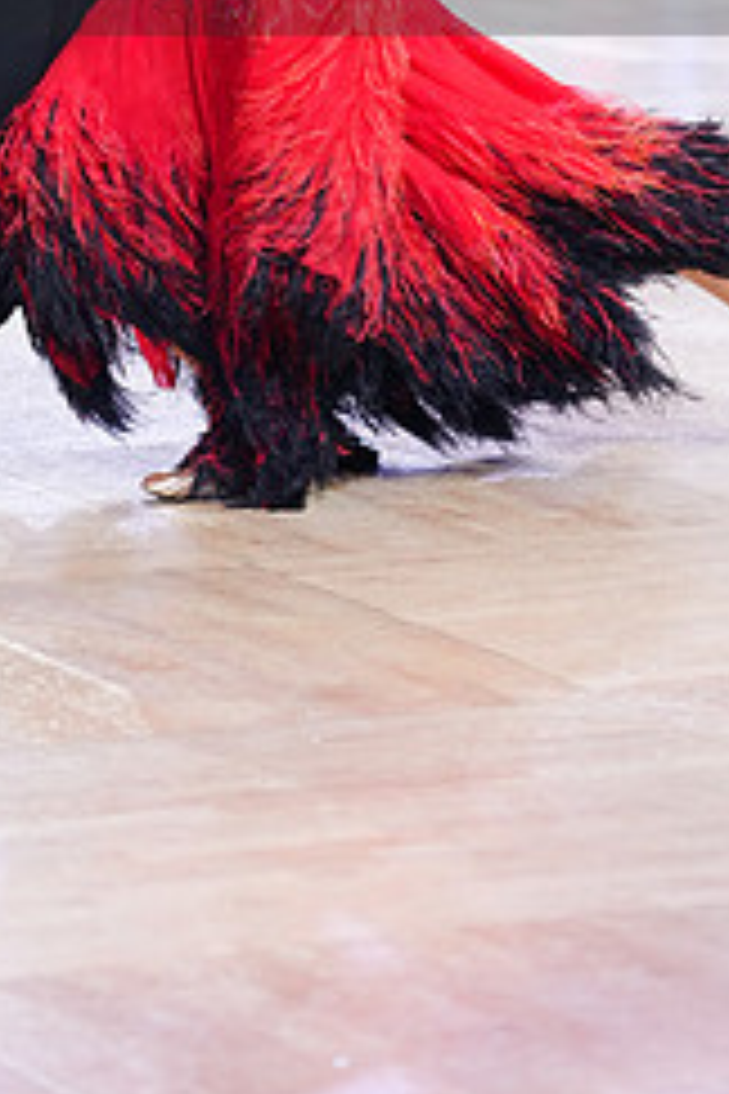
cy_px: -113
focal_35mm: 258
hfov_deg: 5.3
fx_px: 7836
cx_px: 232
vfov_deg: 7.9
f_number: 2.8
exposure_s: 1/500
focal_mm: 108
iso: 2000
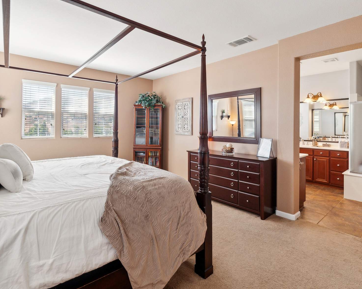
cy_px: 127
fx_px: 182
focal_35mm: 17
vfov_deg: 76.6
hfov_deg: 89.6
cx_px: 177
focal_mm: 13
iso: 250
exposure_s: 1/60
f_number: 4
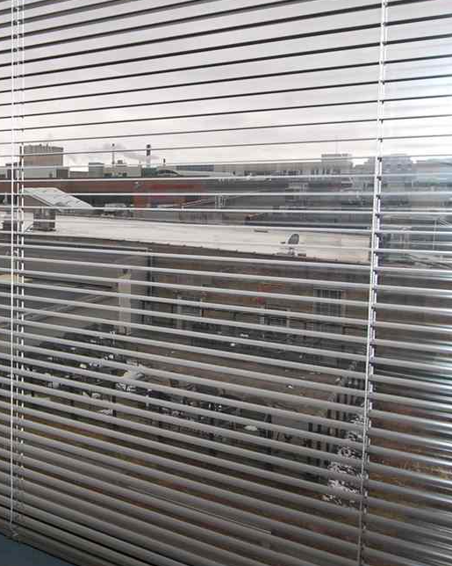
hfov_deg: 21.9
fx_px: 1121
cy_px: 234
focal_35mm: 67
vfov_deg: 28.3
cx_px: -10
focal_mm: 24
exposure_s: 1/250
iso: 400
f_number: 8
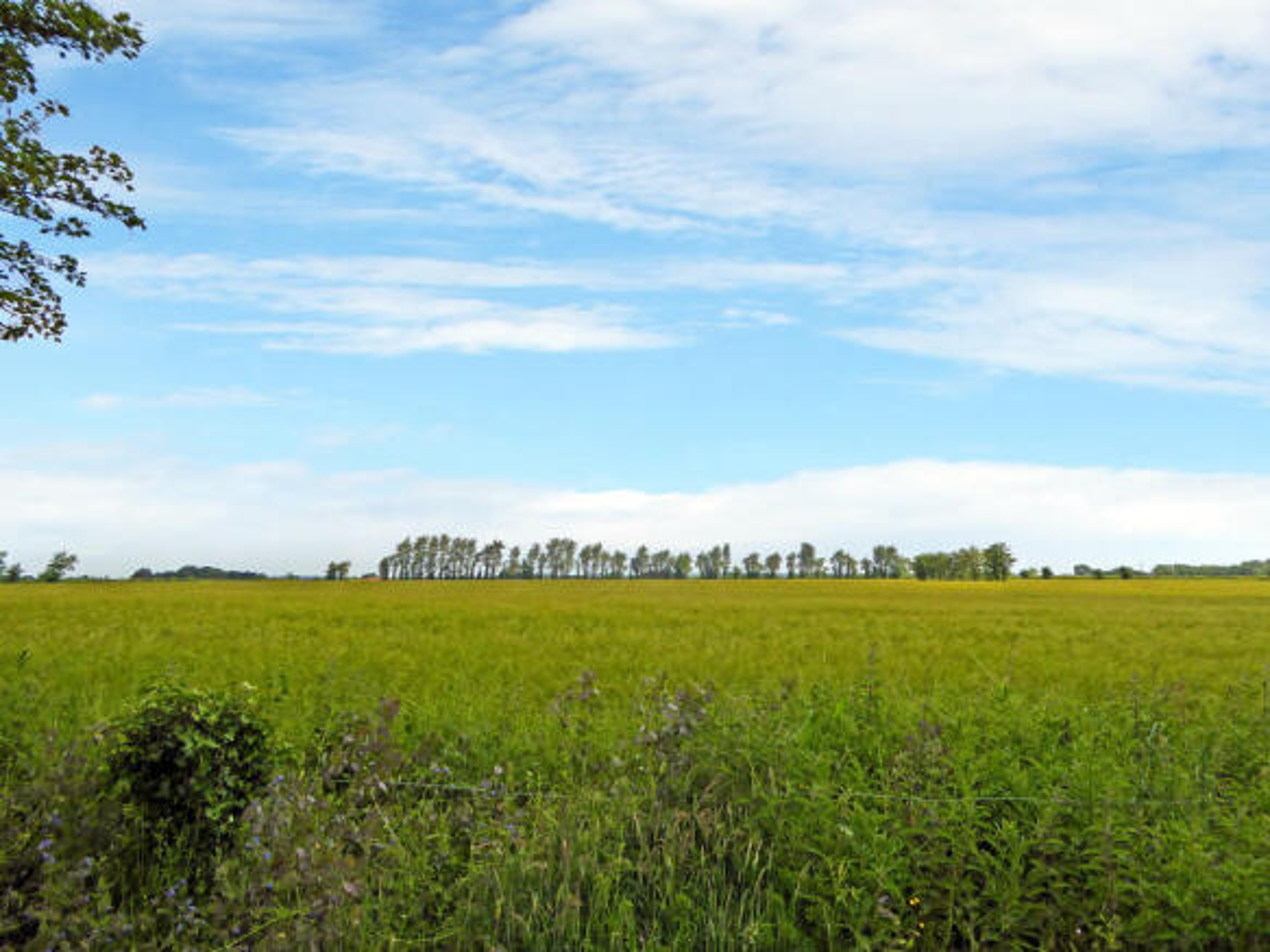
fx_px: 880
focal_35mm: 24
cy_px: 476
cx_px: 635
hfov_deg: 71.6
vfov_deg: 56.8
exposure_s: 1/1600
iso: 100
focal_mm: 4.3
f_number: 3.3
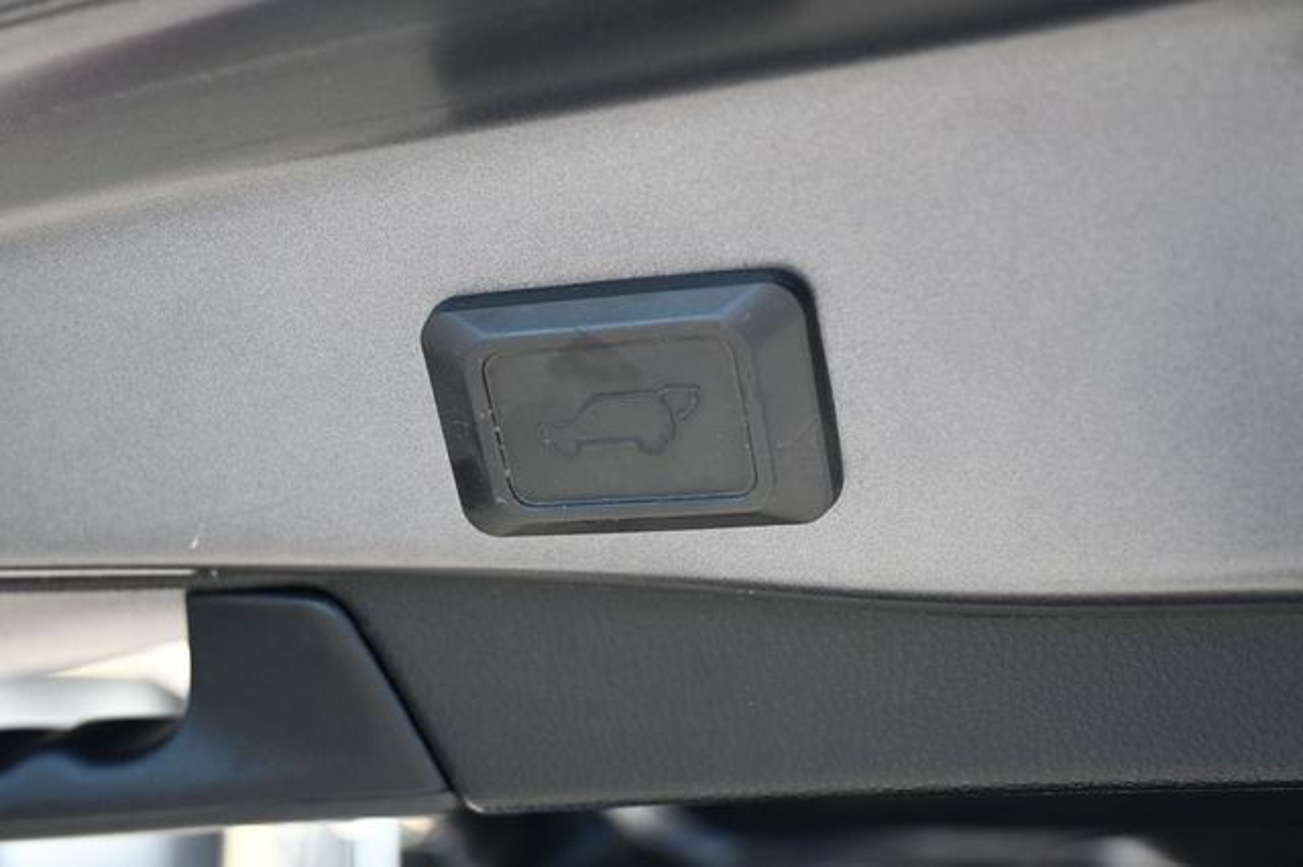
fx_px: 1709
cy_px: 434
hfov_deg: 41.7
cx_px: 652
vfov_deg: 28.5
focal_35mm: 47
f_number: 5
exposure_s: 1/125
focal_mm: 31.5
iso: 500
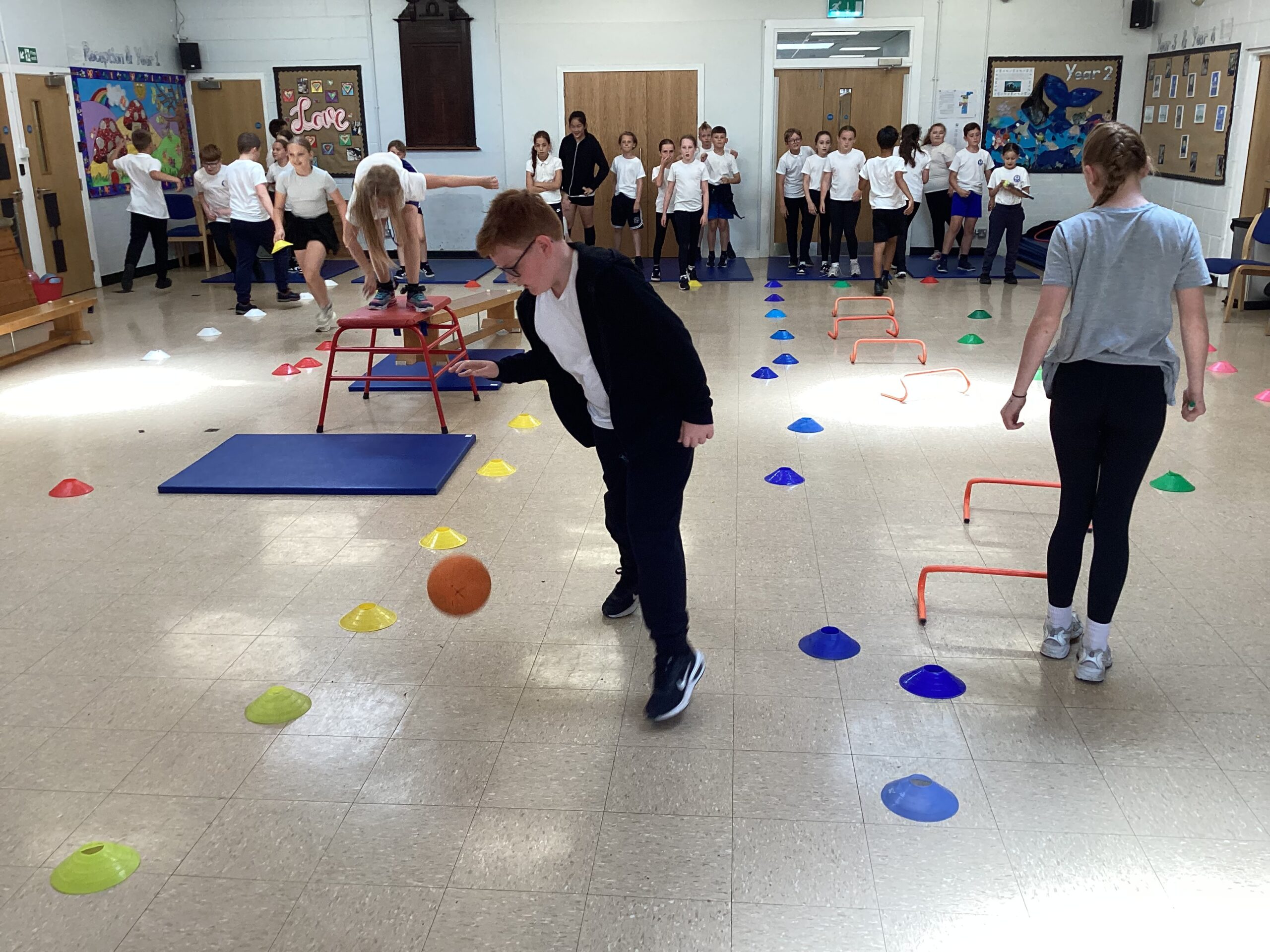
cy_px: 476
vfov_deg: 45.4
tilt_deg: -18.8
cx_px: 635
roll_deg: +0.5
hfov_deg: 58.4
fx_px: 1137
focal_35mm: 31
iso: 64
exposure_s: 1/100
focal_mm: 3.3
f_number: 2.4
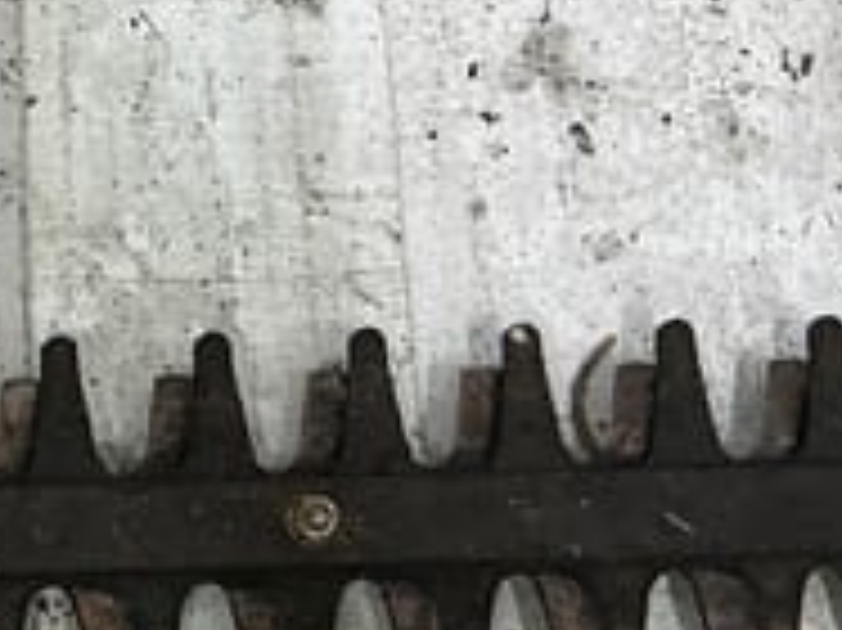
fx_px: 2795
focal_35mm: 115
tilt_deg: -83.1
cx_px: -500
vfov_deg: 12.7
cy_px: 616
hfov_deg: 15.5
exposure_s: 1/50
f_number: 1.8
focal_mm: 3
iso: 40
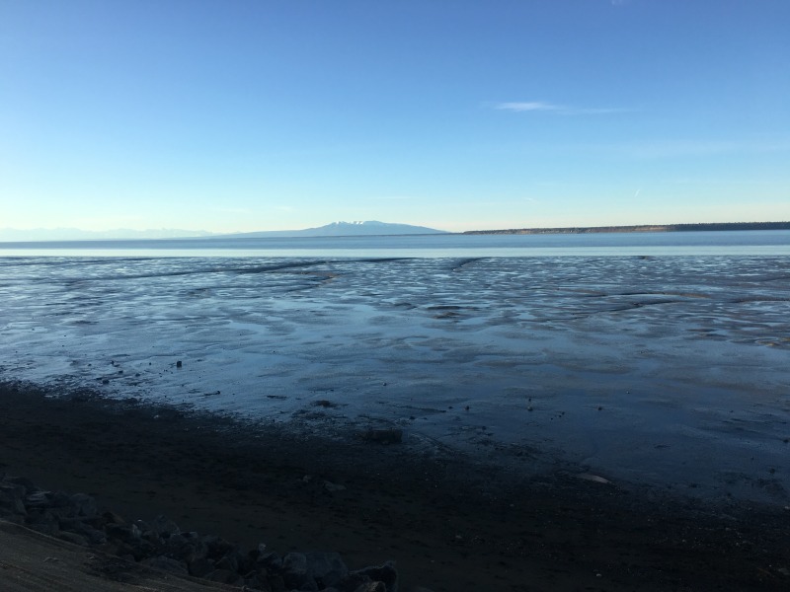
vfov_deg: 48.2
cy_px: 296
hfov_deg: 61.7
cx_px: 395
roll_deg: +1.4
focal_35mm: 29
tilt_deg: -3.6
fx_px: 662
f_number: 2.2
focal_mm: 4.15
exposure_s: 1/974
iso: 25
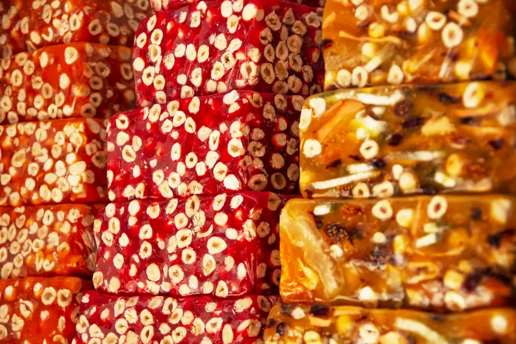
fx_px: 1290
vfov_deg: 15.2
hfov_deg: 22.6
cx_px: 258
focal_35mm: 90
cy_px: 172
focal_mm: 60
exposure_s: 1/250
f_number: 4.5
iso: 200
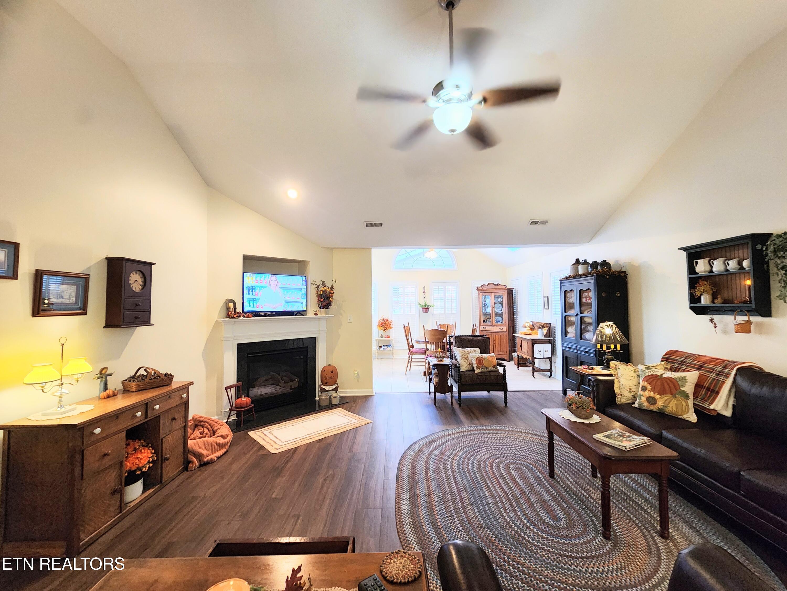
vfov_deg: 89.9
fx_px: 296
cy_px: 296
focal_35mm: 13
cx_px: 394
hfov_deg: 106.2
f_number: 2.2
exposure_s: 1/30
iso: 400
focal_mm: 2.2
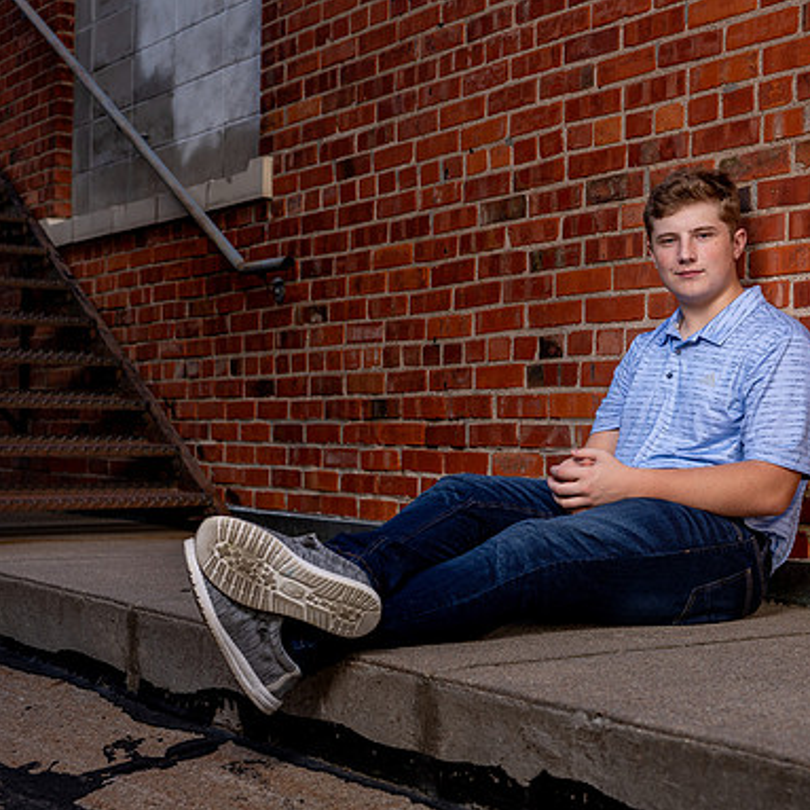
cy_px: 407
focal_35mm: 58
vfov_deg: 29.6
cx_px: 491
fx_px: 1535
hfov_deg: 29.5
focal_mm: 45
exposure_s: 1/160
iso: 160
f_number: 4
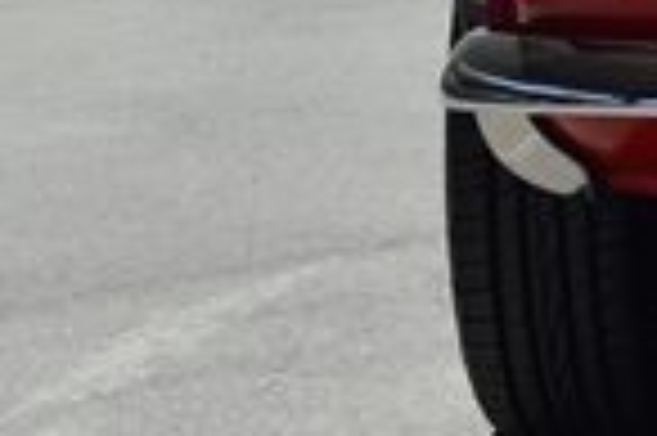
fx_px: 4193
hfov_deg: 8.4
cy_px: -643
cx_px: 1400
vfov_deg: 5.7
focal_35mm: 230
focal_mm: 35
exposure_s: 1/250
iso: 160
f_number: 8
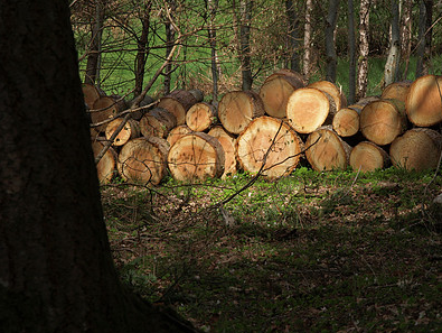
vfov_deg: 8.4
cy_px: 135
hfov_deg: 11.2
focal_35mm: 176
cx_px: 323
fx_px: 2249
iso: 100
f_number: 6.3
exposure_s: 1/400
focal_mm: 60
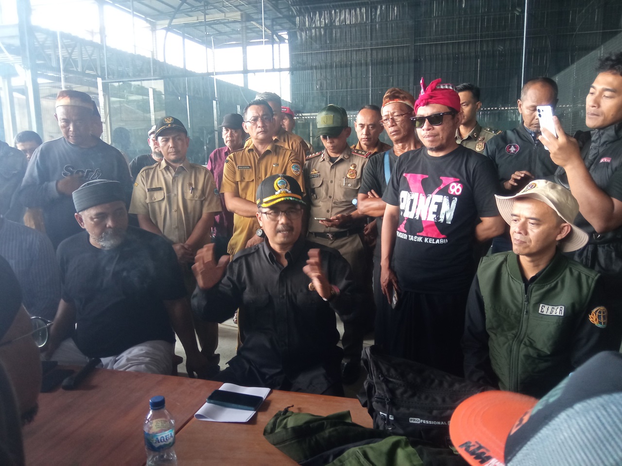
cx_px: 311
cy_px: 233
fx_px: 485
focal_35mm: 27
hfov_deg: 65.3
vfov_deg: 51.4
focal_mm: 3.79
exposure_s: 1/25
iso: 516
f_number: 2.2
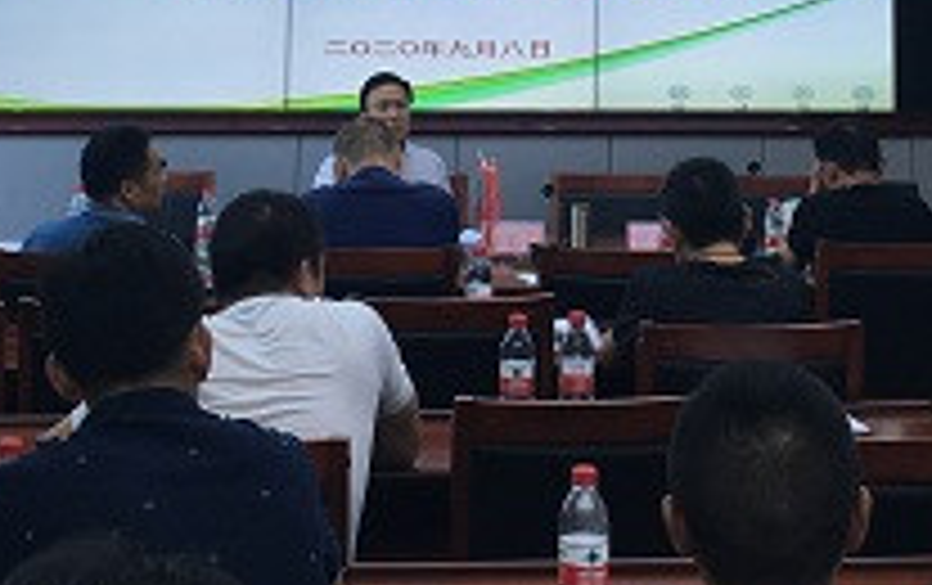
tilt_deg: +5.4
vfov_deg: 14.1
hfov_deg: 23.3
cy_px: -207
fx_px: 2264
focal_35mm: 89
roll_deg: -0.5
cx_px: 522
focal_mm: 4.15
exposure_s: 1/100
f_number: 2.2
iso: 25
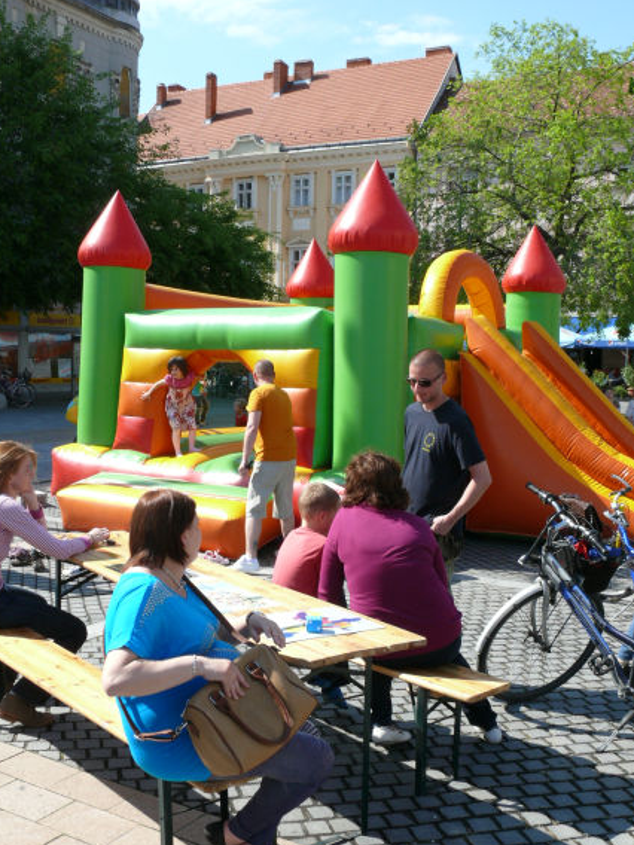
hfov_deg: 38.7
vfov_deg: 50.1
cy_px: 443
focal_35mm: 37
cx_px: 301
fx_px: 904
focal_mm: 7.4
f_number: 5.6
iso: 100
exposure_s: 1/250
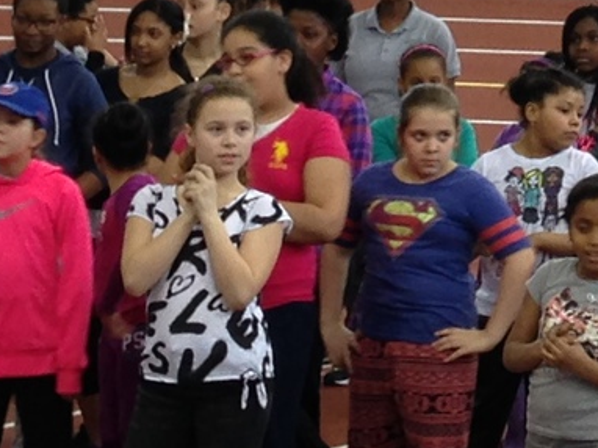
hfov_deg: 9.0
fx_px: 3729
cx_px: 758
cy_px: -375
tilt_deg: +2.7
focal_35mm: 216
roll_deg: -2.2
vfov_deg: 6.7
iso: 50
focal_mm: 4.12
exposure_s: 1/30
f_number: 2.4
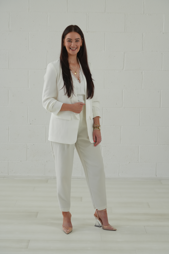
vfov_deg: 28.8
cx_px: 84
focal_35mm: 70
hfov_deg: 19.5
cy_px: 127
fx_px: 493
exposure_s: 1/80
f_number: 8
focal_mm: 70
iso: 800
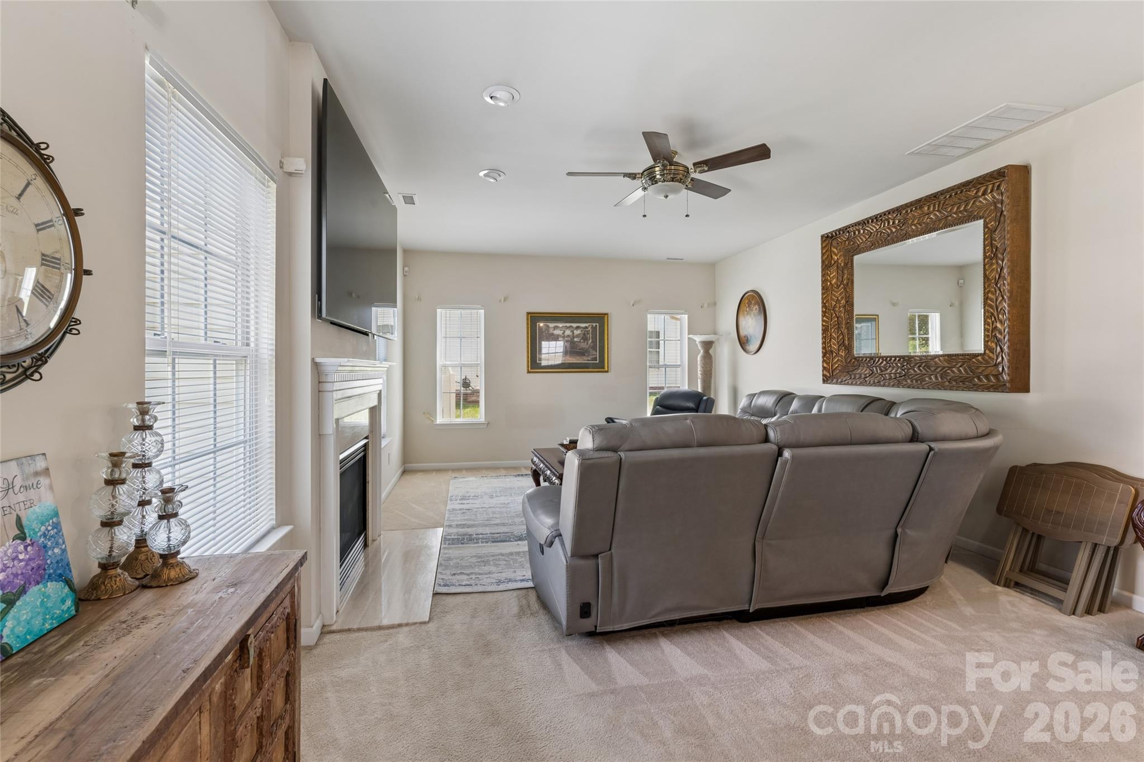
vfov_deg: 73.4
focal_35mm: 16
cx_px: 572
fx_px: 512
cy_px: 381
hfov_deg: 96.4
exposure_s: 1/5
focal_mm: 16.1
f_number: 13
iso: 400
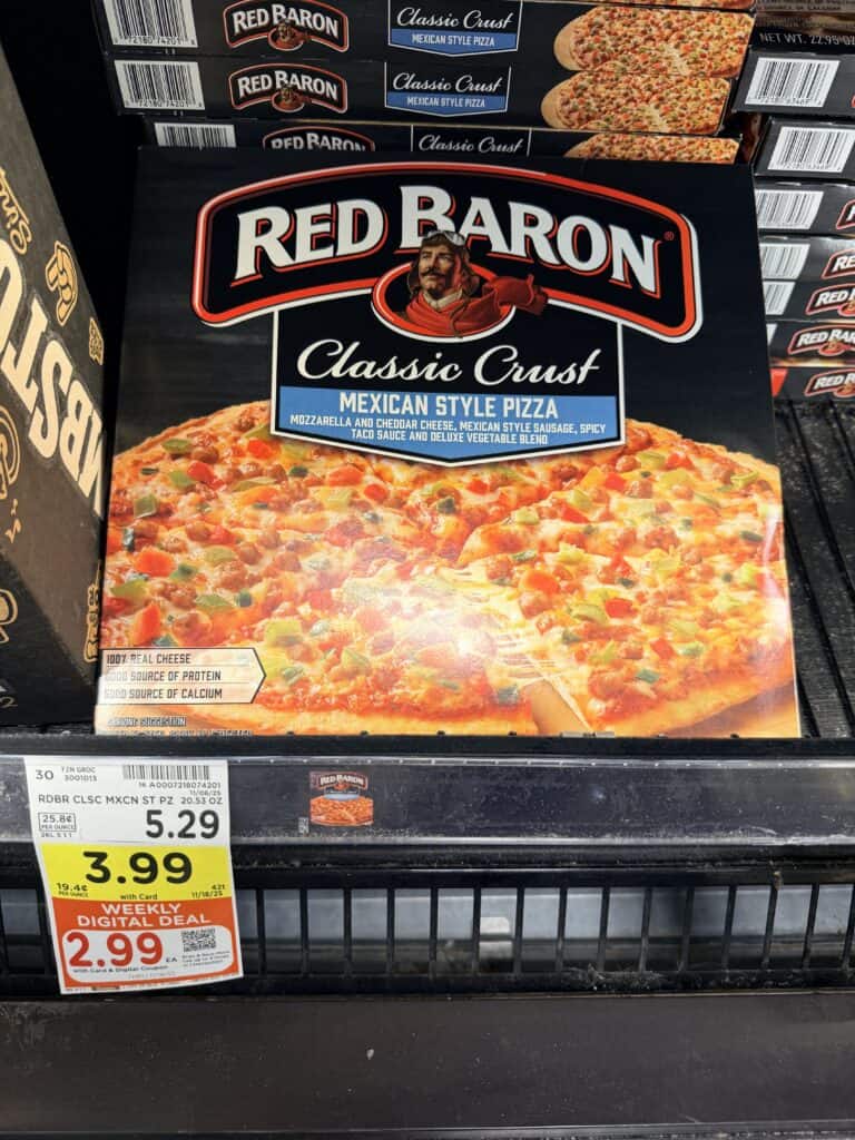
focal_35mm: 24
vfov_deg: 71.6
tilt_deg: -49.4
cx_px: 428
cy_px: 570
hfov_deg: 56.8
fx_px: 790
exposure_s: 1/60
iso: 125
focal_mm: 6.76
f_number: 1.78
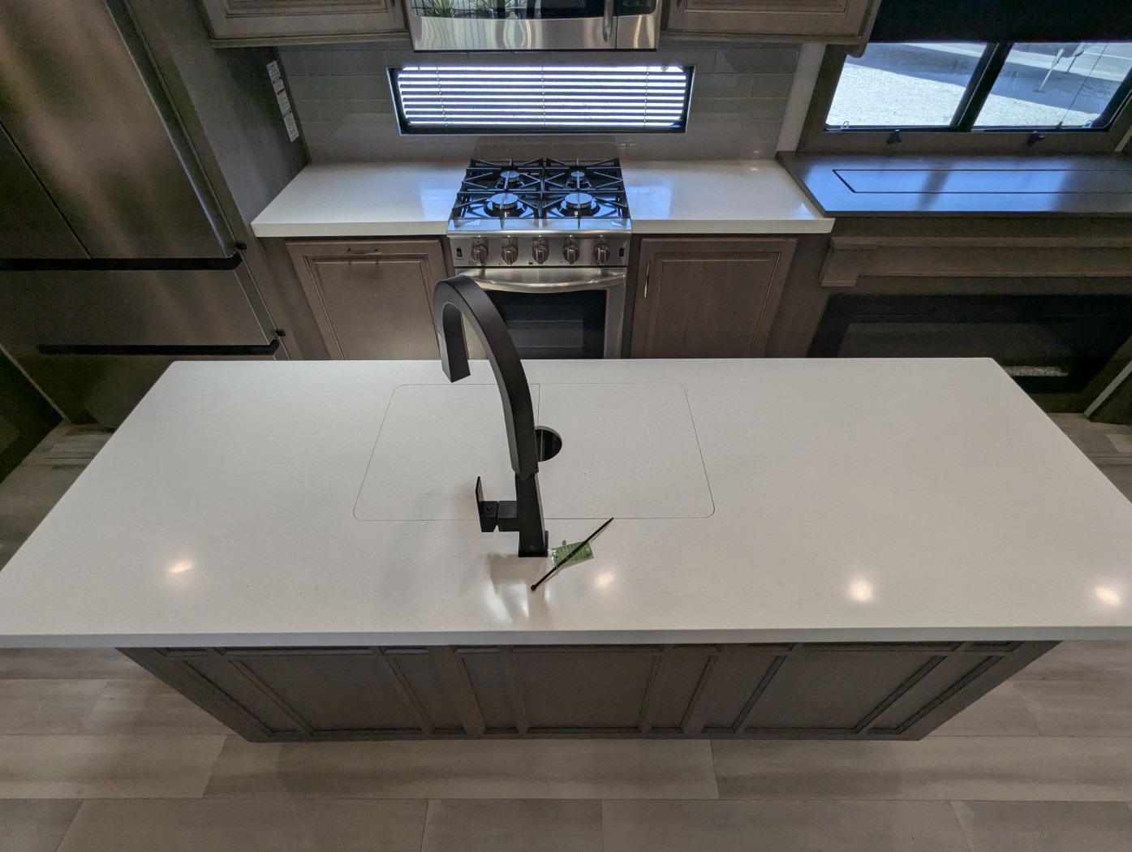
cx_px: 566
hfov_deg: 94.4
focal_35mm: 16
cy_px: 426
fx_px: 524
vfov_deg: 78.2
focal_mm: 2.35
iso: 91
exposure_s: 1/171
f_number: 2.2
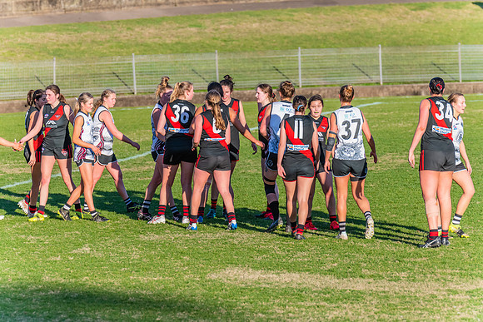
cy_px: 161
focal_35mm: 330
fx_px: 4428
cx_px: 242
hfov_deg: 6.2
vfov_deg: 4.2
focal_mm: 330
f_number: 8
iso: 800
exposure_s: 1/1250
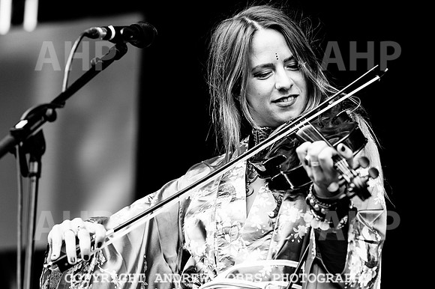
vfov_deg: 6.1
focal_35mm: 225
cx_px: 264
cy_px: 135
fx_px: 2712
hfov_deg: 9.2
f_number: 4
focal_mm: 185
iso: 900
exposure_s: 1/500
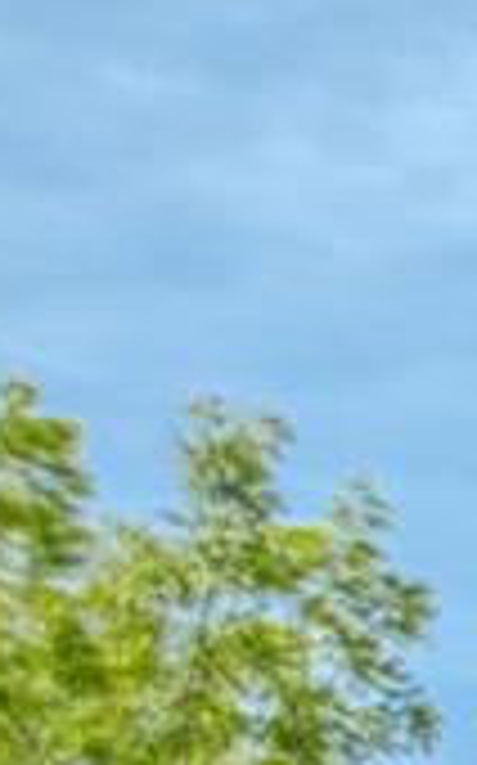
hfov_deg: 2.9
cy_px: 2619
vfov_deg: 5.7
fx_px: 6896
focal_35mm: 331
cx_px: 4509
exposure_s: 1/250
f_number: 8
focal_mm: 27
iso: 100
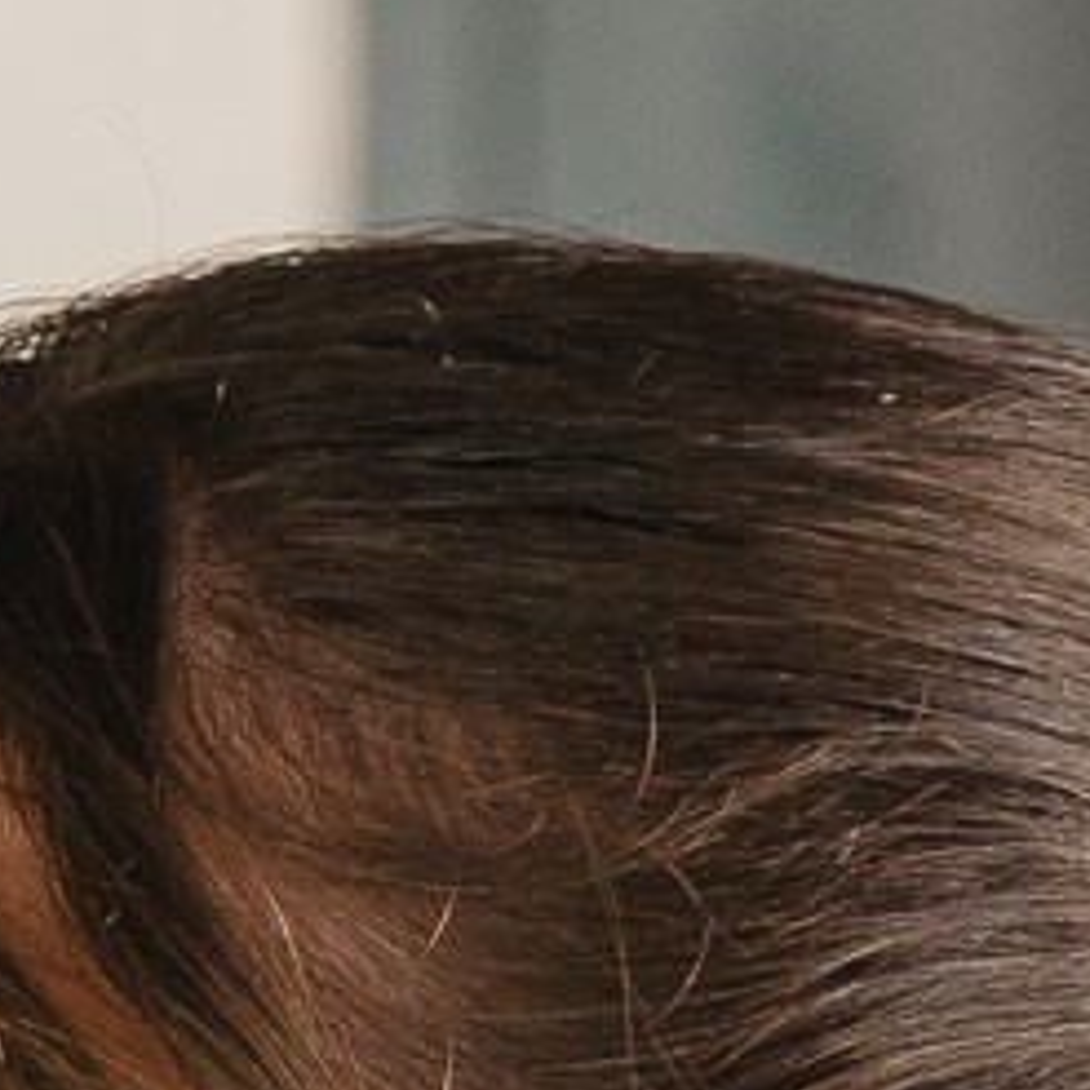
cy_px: 1879
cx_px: -1074
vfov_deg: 4.2
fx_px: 14713
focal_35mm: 413
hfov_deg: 4.2
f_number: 2.8
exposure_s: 1/250
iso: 320
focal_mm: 36.5
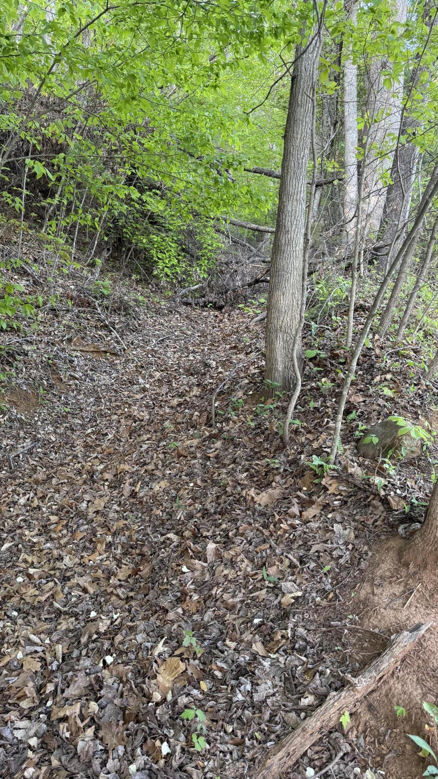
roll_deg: +0.1
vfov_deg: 69.9
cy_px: 399
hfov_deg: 42.8
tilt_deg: -3.0
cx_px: 195
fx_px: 558
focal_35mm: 27
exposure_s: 1/147
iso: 200
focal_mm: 6.76
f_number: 1.78
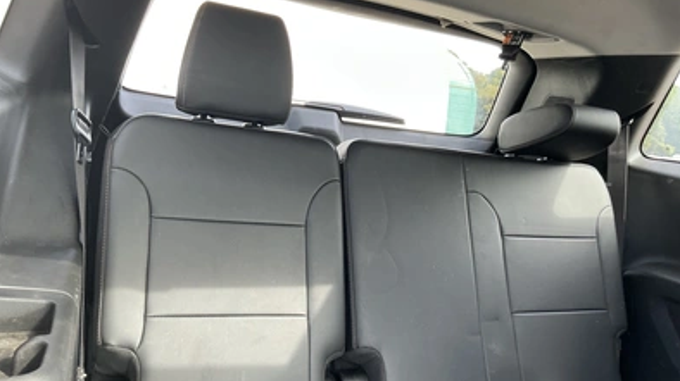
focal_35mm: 31
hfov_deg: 62.7
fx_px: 559
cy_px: 209
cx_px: 340
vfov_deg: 37.7
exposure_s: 1/67
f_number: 1.8
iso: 64
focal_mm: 3
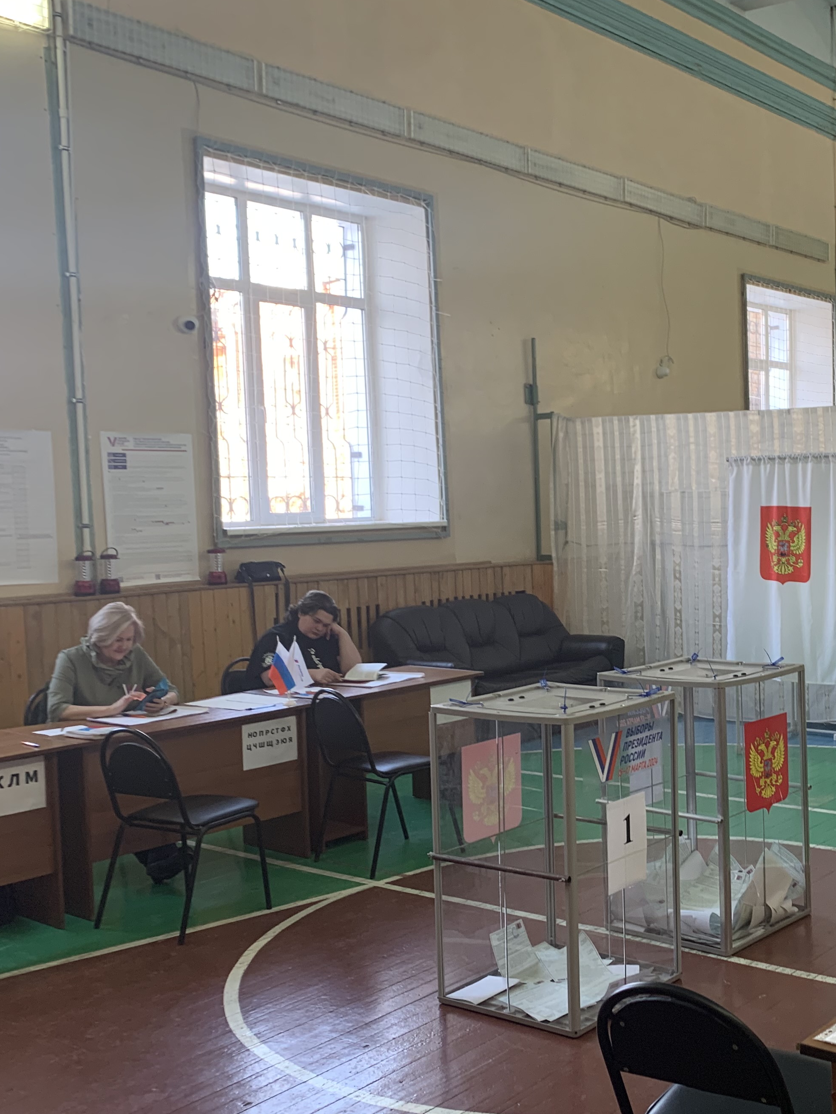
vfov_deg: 46.7
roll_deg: +0.2
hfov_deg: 34.4
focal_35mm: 40
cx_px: 718
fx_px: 1288
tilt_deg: -3.7
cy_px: 617
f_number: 1.8
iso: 64
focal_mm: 4.25
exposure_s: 1/50
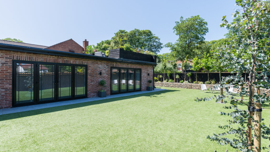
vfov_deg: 61.0
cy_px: 75
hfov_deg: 92.7
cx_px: 135
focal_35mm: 18
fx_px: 129
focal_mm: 17
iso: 100
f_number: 9
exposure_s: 1/160
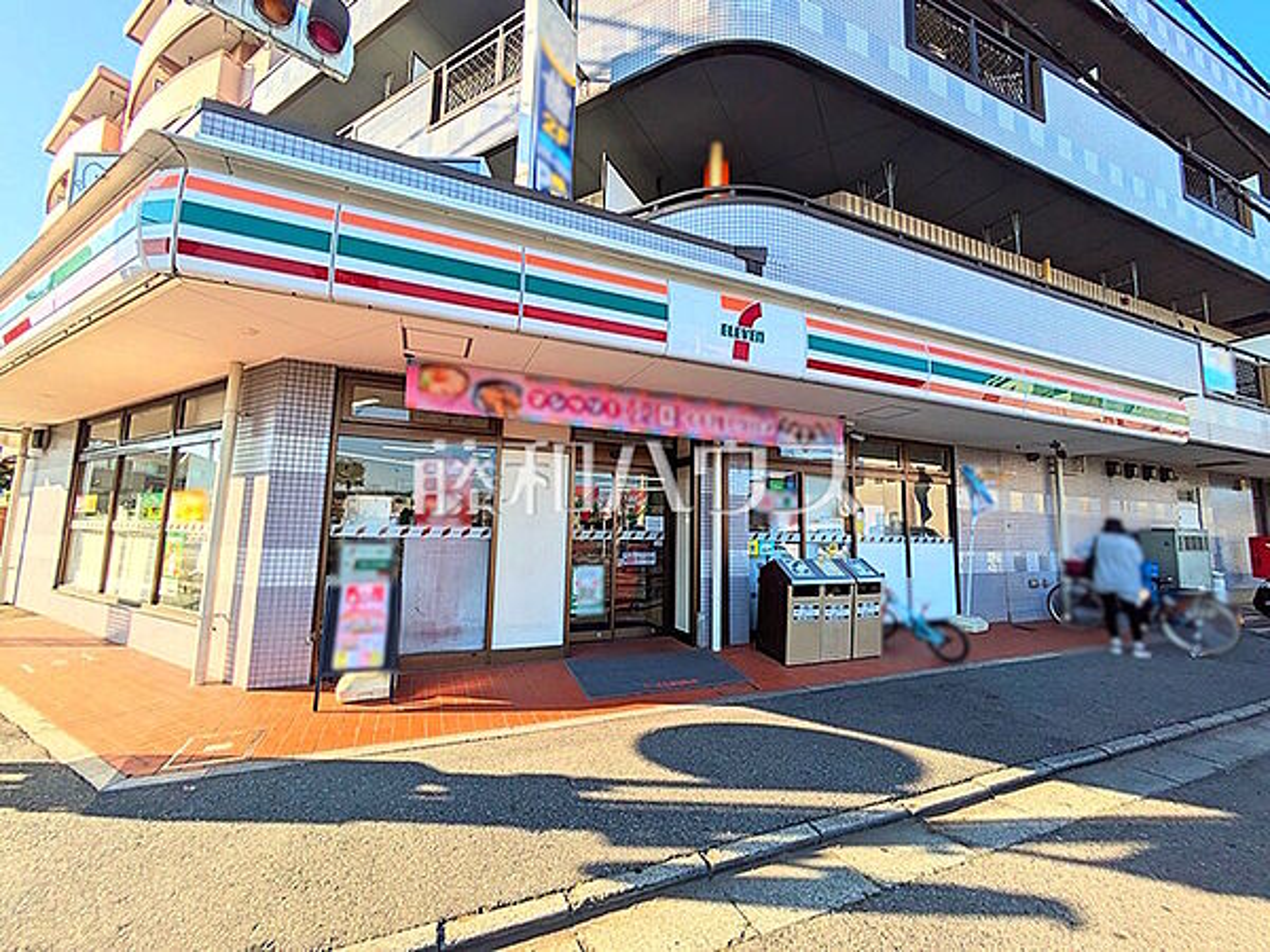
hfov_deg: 102.1
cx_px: 635
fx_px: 514
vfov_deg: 85.7
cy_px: 476
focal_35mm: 14
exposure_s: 1/1504
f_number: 2.2
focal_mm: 1.83
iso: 50
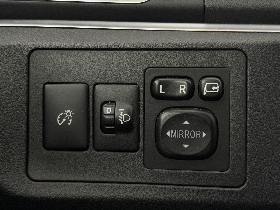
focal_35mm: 48
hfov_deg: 39.7
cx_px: 140
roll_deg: +1.5
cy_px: 105
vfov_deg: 30.3
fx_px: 388
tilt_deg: -14.9
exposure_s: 1/25
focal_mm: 6.76
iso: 640
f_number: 1.78
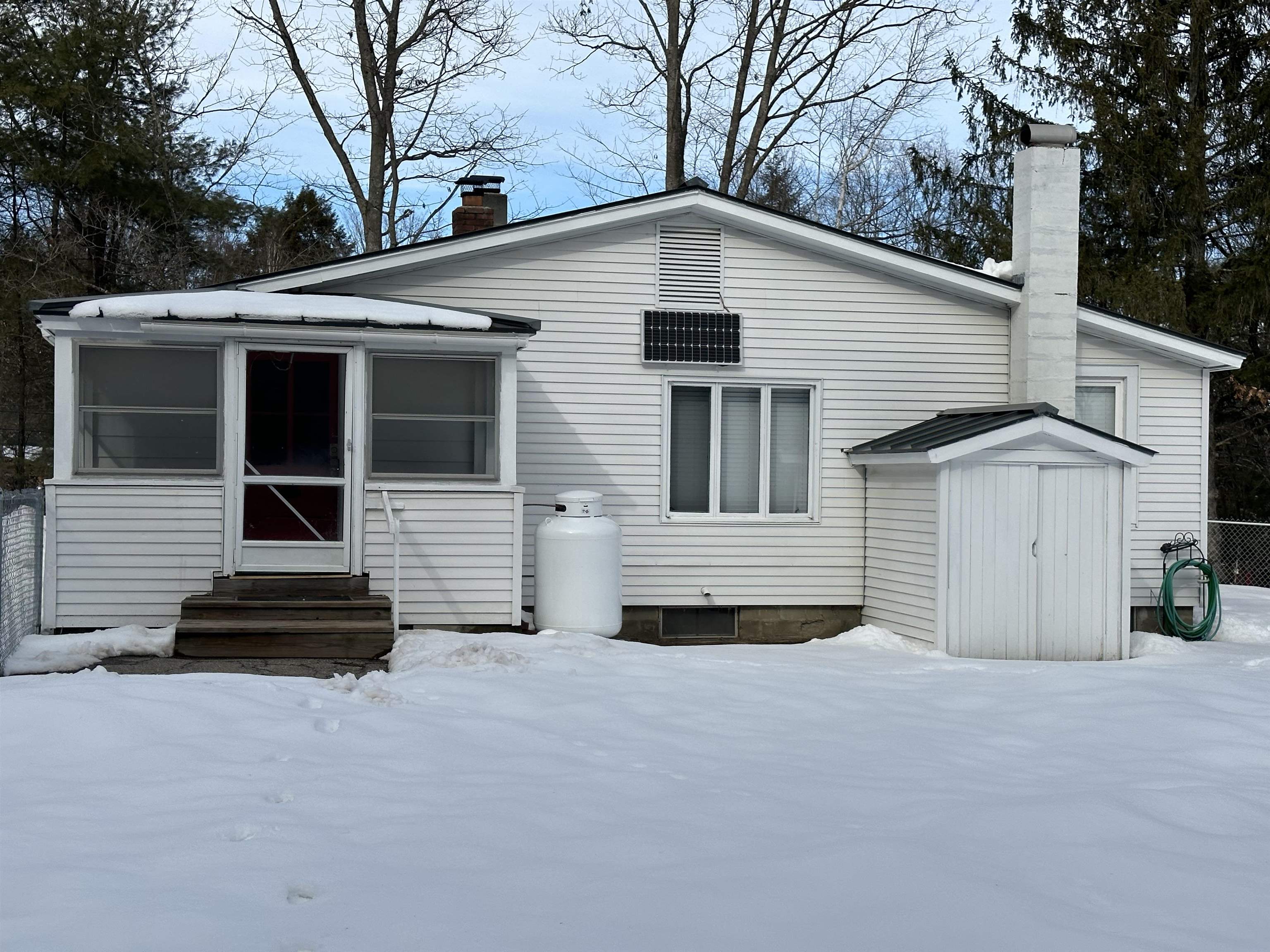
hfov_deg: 39.7
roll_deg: -0.4
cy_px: 476
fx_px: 1761
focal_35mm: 48
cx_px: 635
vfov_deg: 30.3
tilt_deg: -0.9
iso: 64
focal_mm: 6.86
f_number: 1.78
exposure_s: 1/4566
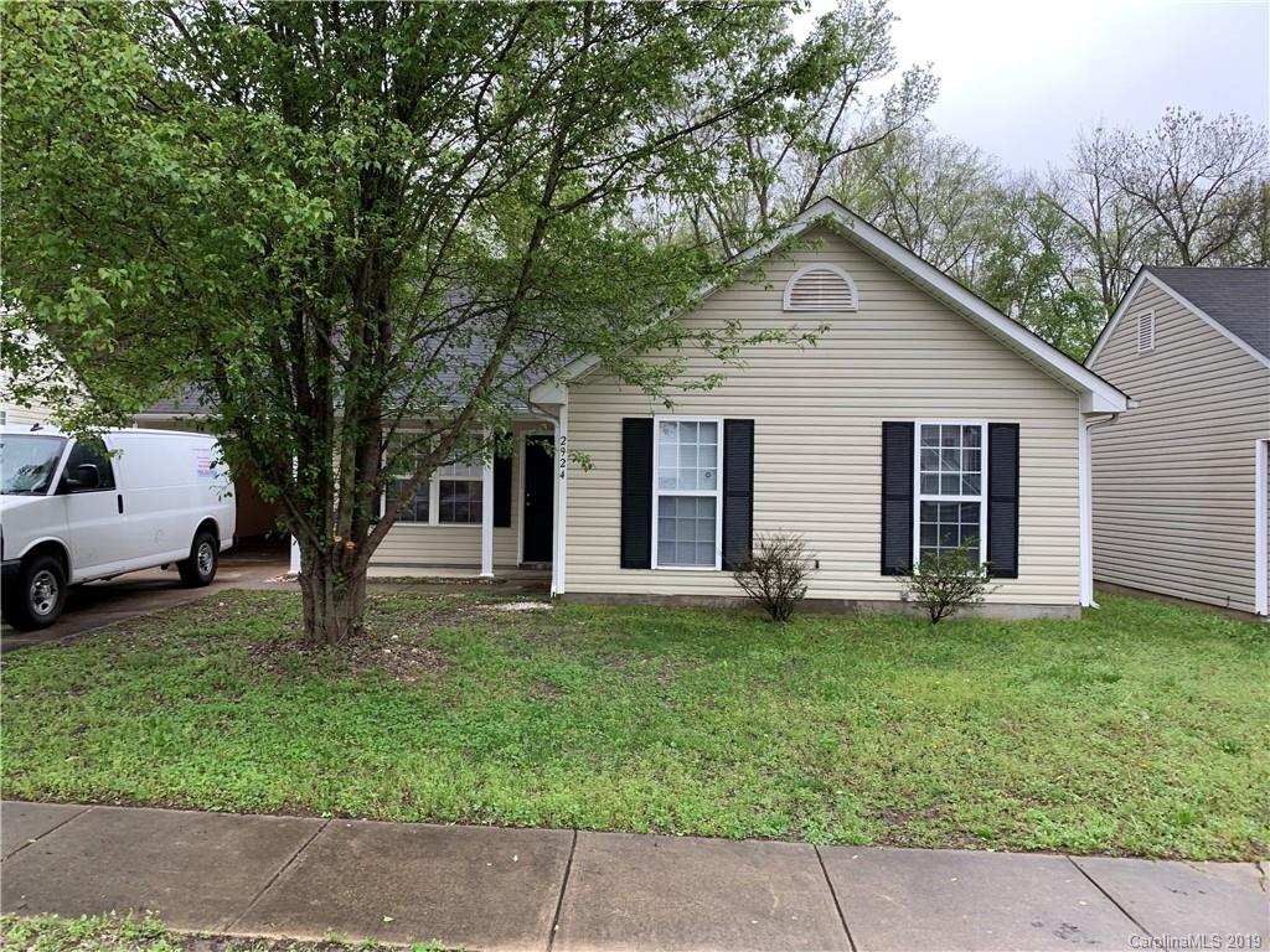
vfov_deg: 53.1
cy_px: 476
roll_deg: -0.4
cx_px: 635
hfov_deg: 67.3
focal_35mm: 26
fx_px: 954
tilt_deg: +2.3
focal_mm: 4.25
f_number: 1.8
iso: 32
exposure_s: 1/121
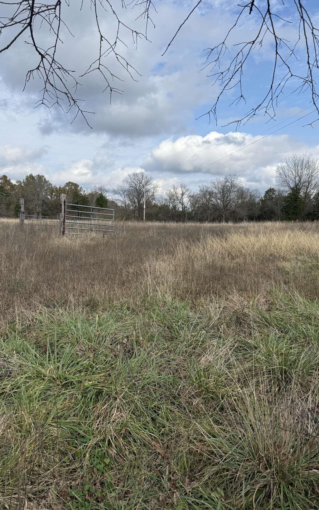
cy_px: 253
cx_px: 145
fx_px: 362
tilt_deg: -5.5
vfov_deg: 70.4
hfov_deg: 47.5
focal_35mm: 26
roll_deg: -0.2
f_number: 1.78
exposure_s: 1/4167
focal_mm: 6.76
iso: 80
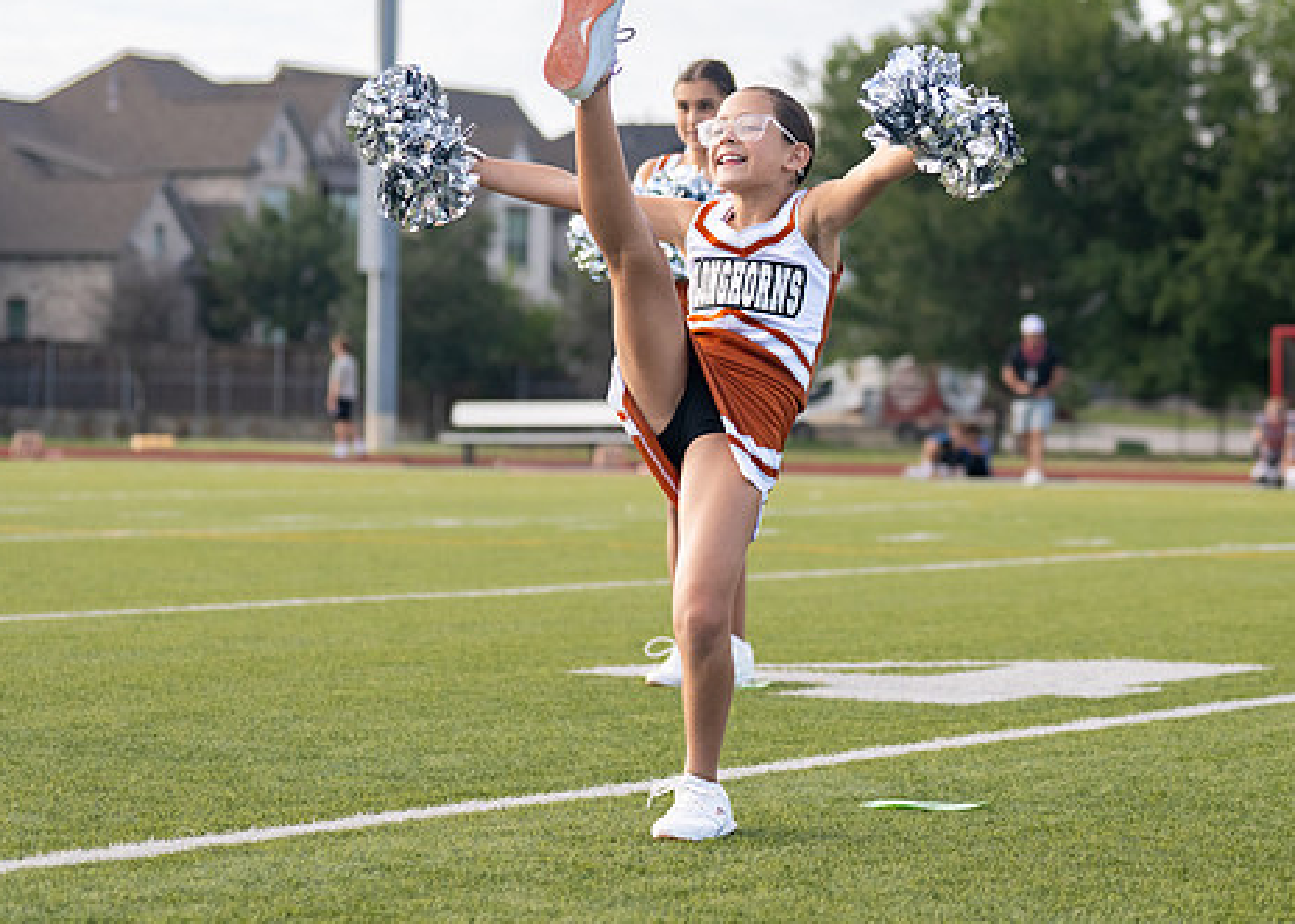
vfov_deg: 10.9
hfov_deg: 15.3
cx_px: 695
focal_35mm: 131
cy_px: 321
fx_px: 4816
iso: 400
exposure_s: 1/2500
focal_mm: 70
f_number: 2.8
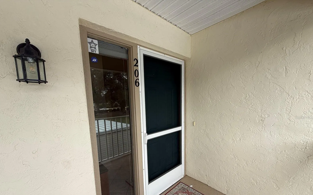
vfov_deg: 73.9
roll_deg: +2.2
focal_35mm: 15
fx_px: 128
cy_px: 117
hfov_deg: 101.5
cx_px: 156
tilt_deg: -7.5
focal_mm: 2.22
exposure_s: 1/260
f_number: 2.2
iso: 50
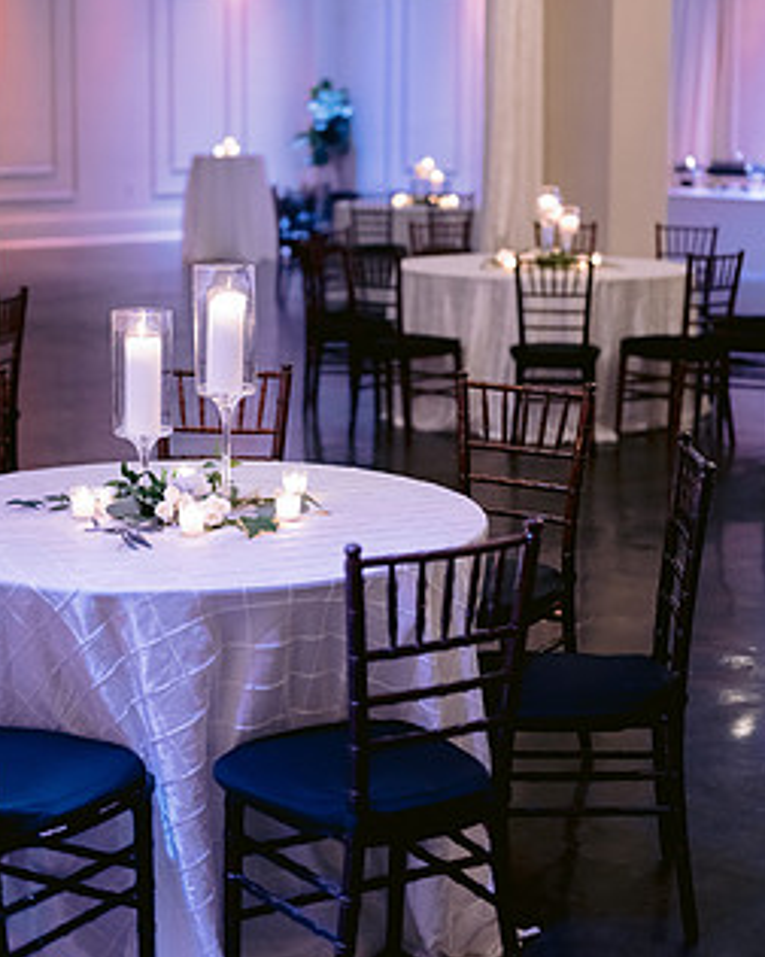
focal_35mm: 67
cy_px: 377
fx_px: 1896
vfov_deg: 28.2
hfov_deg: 22.8
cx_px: 370
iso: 3200
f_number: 1.8
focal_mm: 50
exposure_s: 1/160
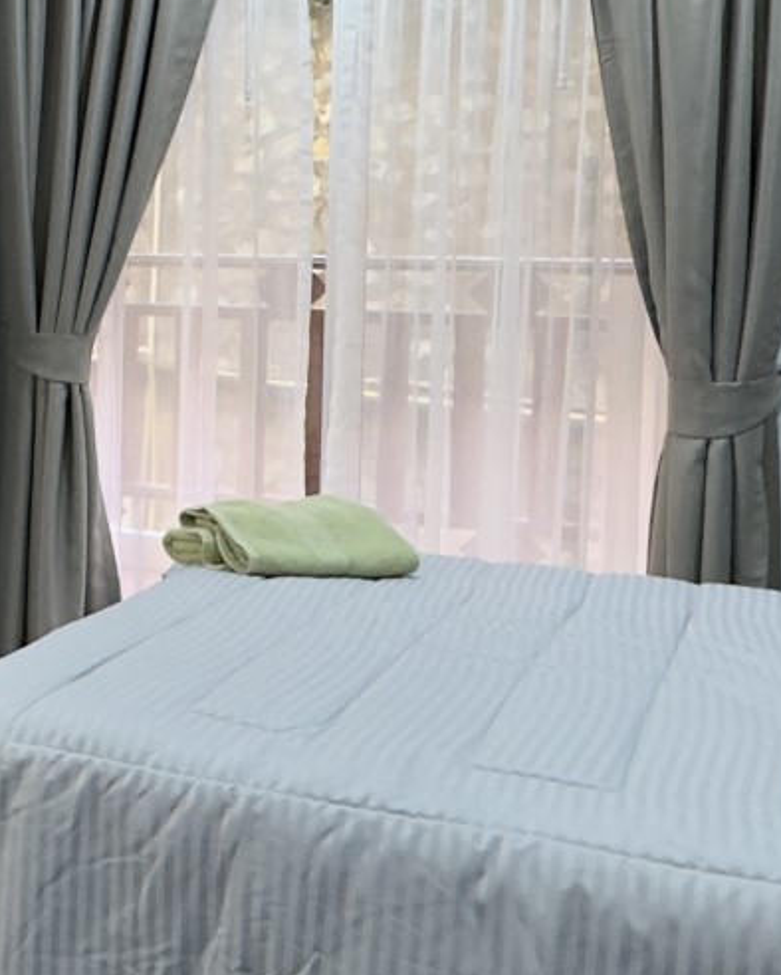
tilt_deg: -2.7
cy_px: 321
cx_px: -300
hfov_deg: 23.0
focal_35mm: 57
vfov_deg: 32.7
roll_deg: -0.5
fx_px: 1646
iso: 320
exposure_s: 1/100
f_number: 2.2
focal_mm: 2.22
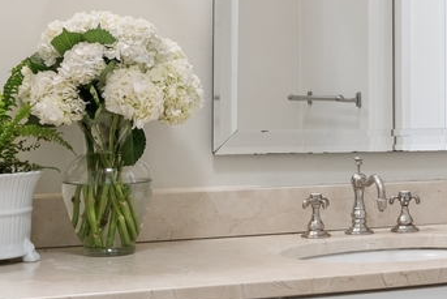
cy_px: 93
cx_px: 513
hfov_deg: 21.8
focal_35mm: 87
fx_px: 1085
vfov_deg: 15.6
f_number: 11
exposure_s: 1/2
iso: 200
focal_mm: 18.5
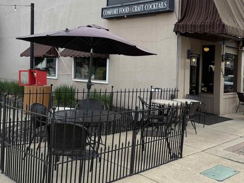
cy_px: 73
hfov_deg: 47.3
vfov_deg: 37.6
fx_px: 268
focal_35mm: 38
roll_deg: -2.4
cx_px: 181
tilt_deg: -0.1
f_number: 1.78
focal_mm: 6.76
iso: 100
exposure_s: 1/1437
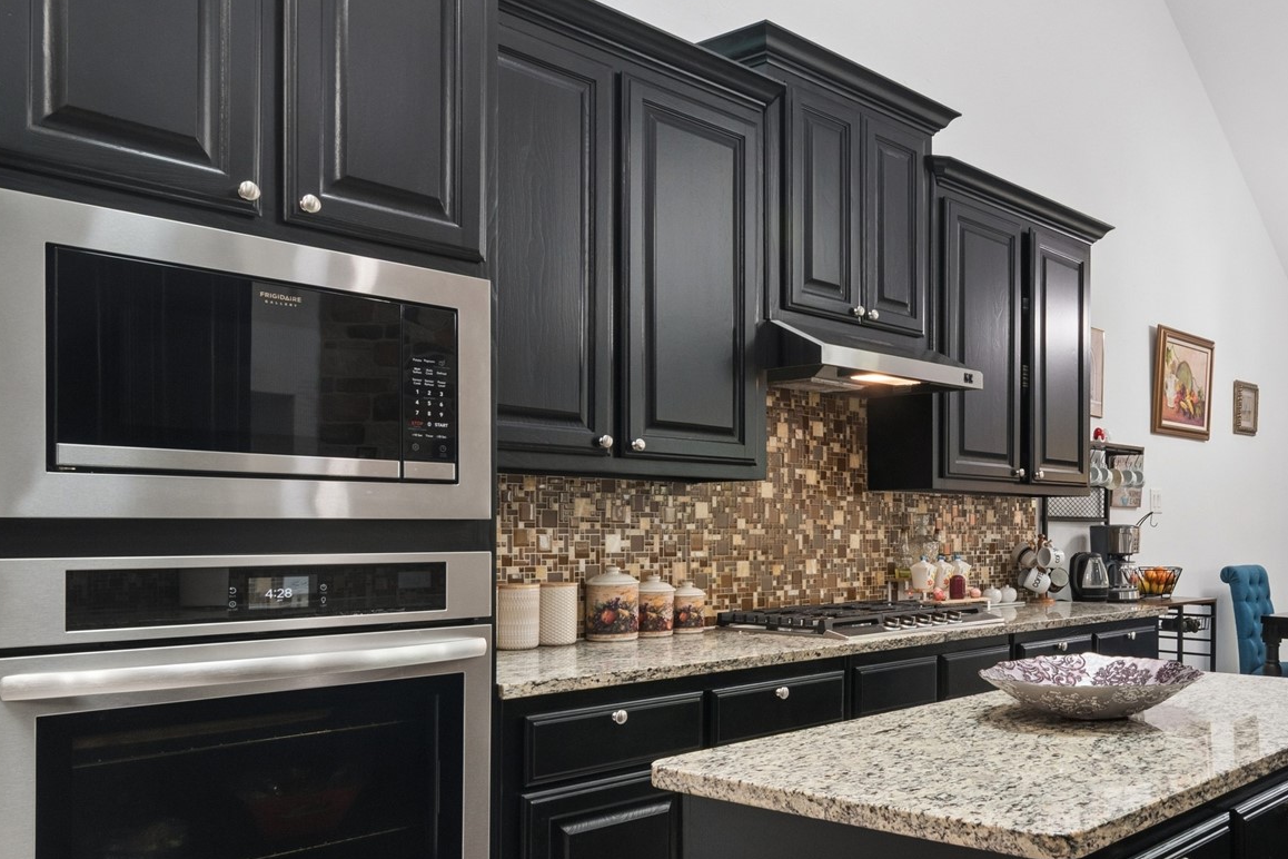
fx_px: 1107
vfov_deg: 41.6
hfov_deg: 56.3
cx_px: 1018
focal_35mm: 31
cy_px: 599
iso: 250
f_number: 9
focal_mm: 11
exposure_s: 1/6
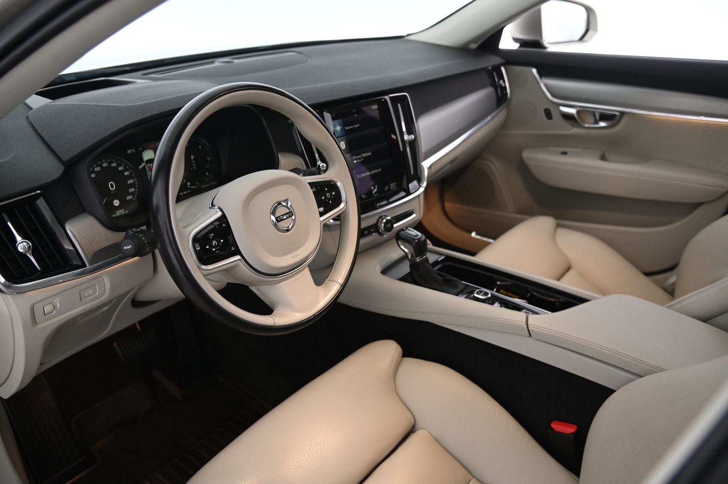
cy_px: 242
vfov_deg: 43.5
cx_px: 364
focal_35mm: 30
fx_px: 606
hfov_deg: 62.0
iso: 2000
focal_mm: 30
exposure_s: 1/30
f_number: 4
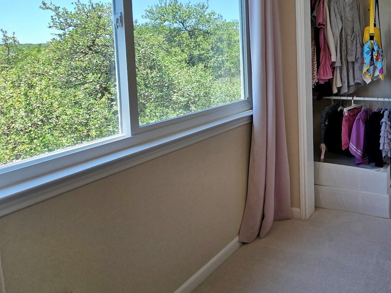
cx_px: 346
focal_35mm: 25
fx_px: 282
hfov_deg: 59.8
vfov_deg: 52.3
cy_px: 71
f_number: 2.2
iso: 50
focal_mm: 2.2
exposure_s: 1/256
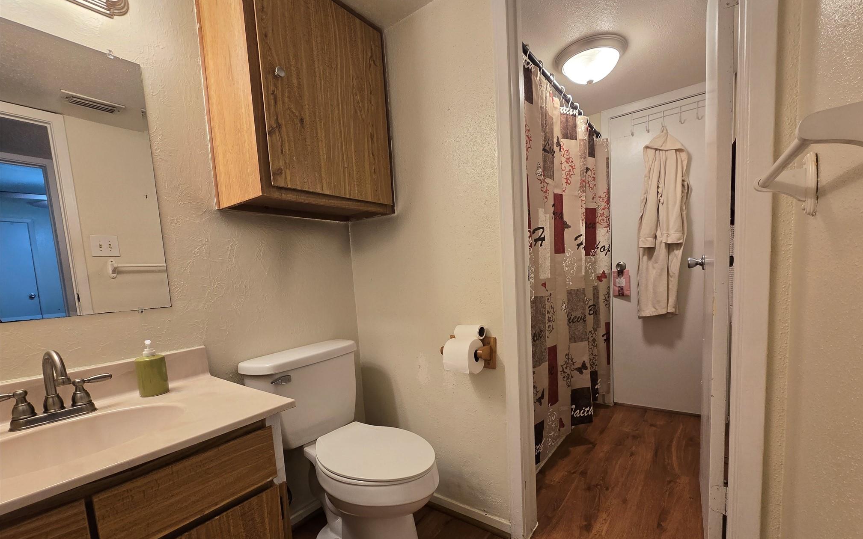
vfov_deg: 78.1
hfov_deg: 105.3
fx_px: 329
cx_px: 438
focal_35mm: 14
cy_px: 313
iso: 125
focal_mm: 2.2
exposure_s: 1/60
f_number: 2.2
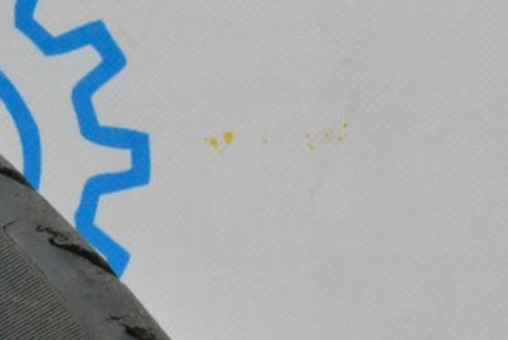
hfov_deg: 11.1
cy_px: 324
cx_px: -321
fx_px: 2494
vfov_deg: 7.8
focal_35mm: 177
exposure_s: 1/125
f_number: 13
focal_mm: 35
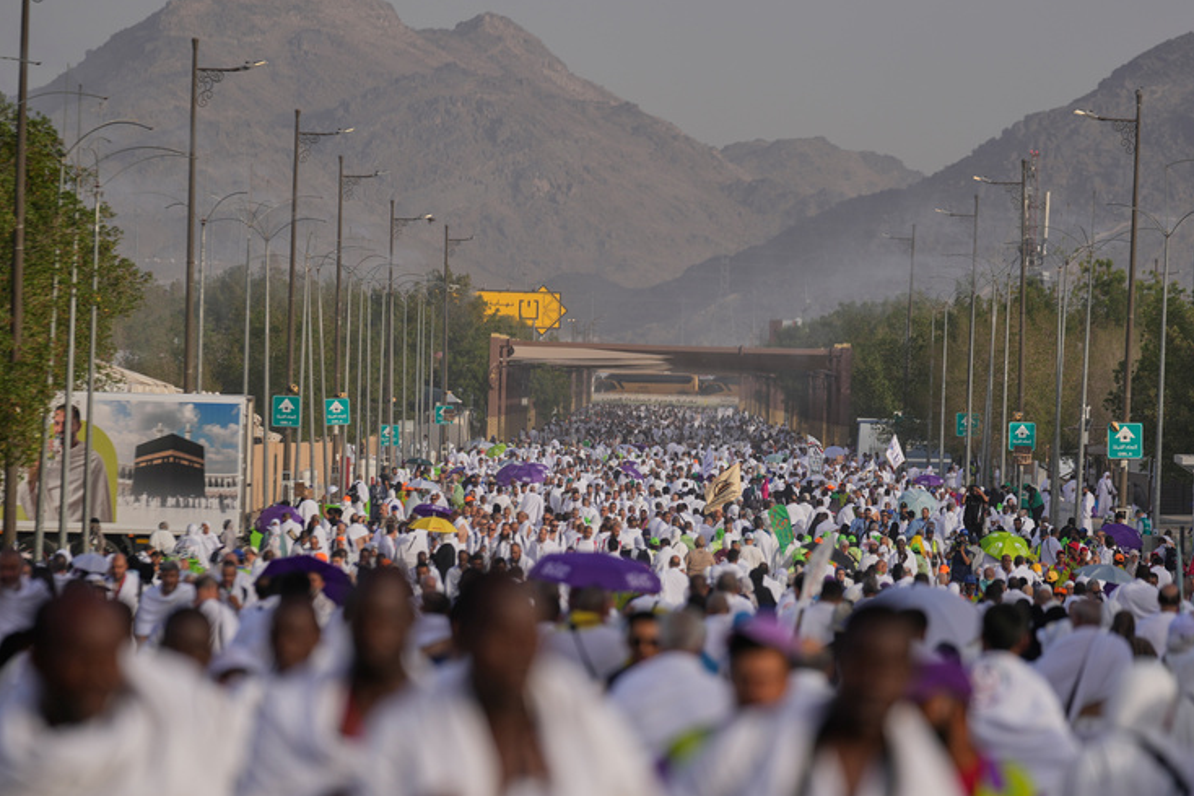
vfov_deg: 4.9
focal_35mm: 279
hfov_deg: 7.4
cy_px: 443
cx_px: 724
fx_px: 9251
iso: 100
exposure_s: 1/1600
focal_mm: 200
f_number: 2.8
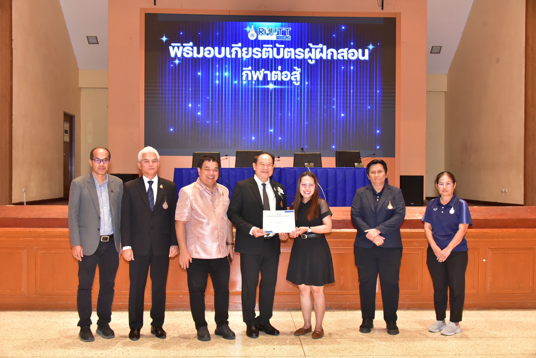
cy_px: 179
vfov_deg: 35.1
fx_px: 566
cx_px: 268
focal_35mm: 38
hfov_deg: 50.7
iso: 4000
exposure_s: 1/125
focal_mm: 38
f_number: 5.6
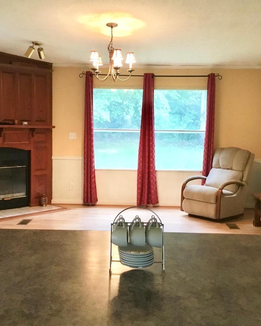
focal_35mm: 41
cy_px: 163
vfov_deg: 44.8
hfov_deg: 36.5
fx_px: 396
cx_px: 124
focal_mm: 3.3
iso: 160
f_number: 2.4
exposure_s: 1/30
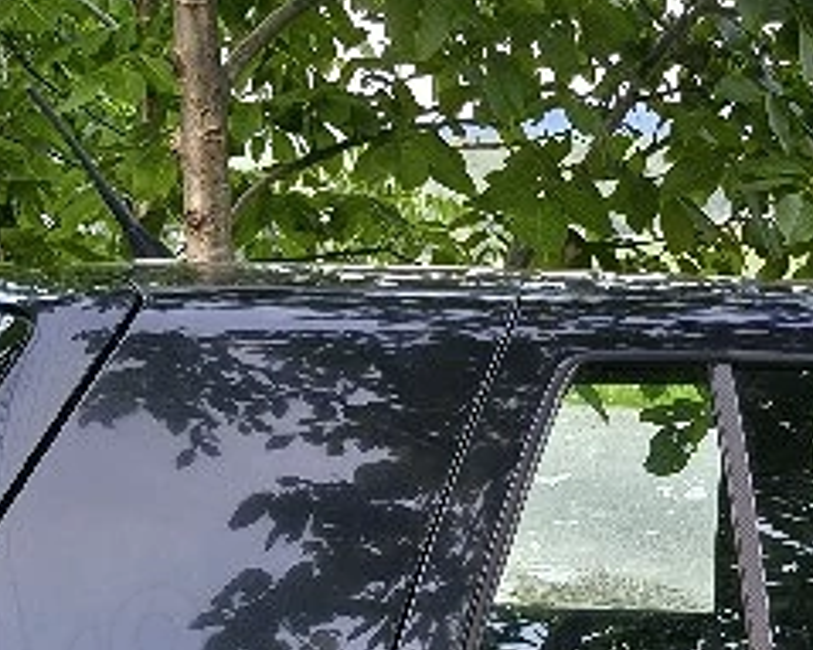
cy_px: 881
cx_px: 946
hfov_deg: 18.6
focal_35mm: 98
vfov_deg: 14.9
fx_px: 2357
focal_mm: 5.56
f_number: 1.8
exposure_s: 1/100
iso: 816
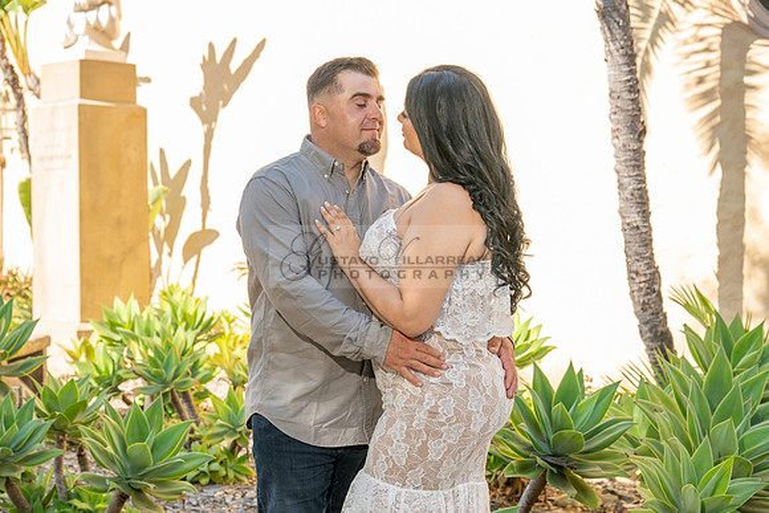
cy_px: 256
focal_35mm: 69
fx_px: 1474
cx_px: 384
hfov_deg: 29.2
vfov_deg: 19.7
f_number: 6.3
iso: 200
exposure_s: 1/200
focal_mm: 69
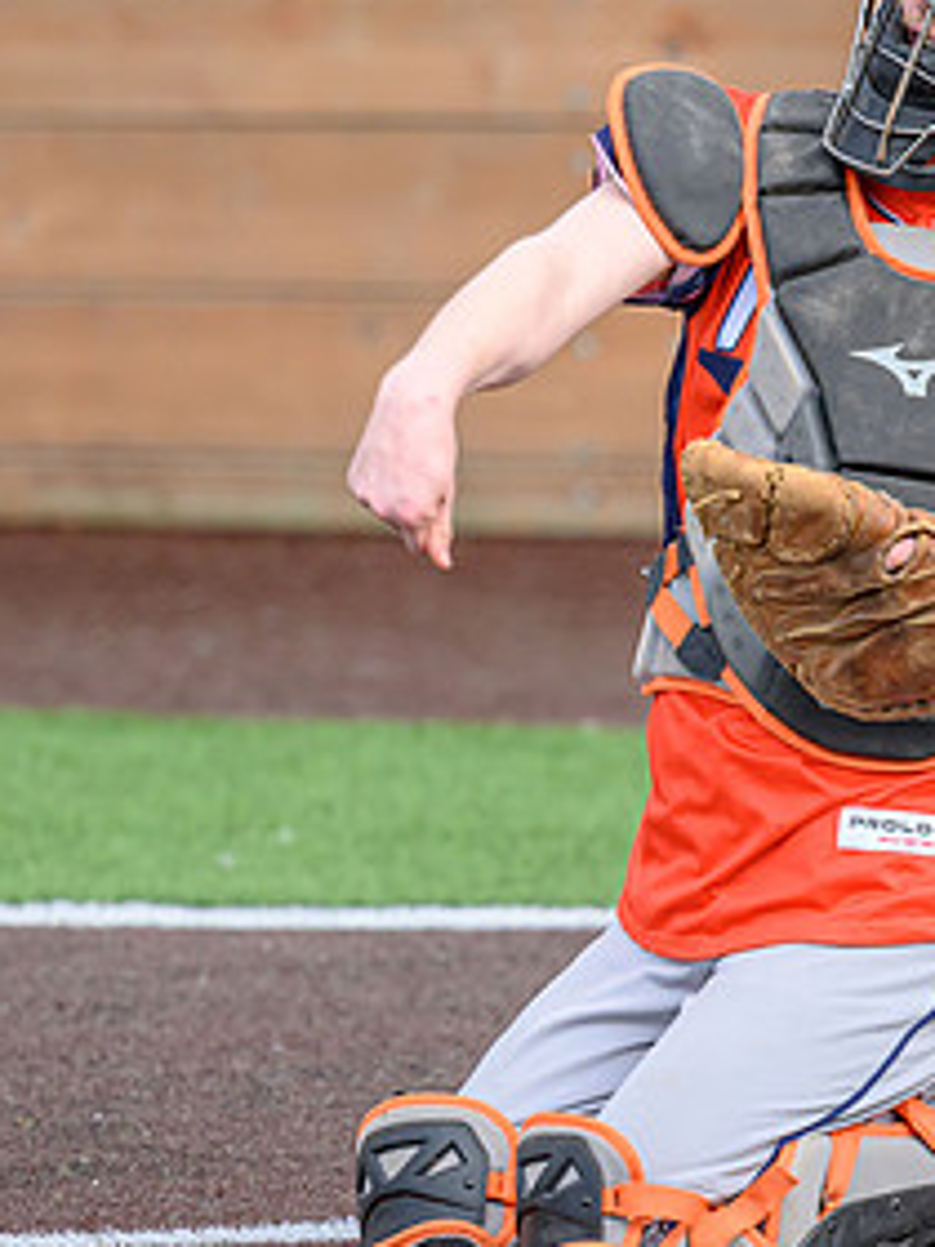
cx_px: 668
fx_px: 16927
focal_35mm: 470
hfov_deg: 3.2
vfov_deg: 4.2
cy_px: 545
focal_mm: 160
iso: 800
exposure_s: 1/2000
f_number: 2.8
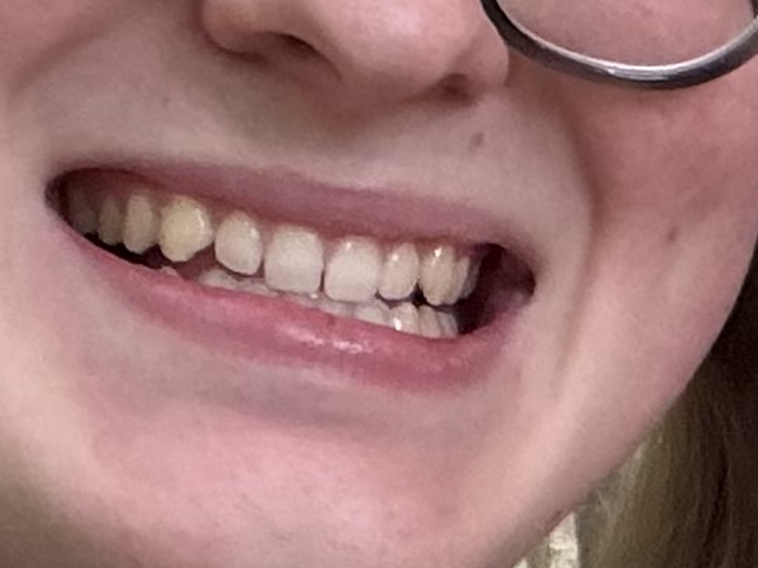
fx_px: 3721
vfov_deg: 8.7
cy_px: 610
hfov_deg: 11.3
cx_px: 977
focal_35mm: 170
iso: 250
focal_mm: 2.69
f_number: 1.9
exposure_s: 1/60
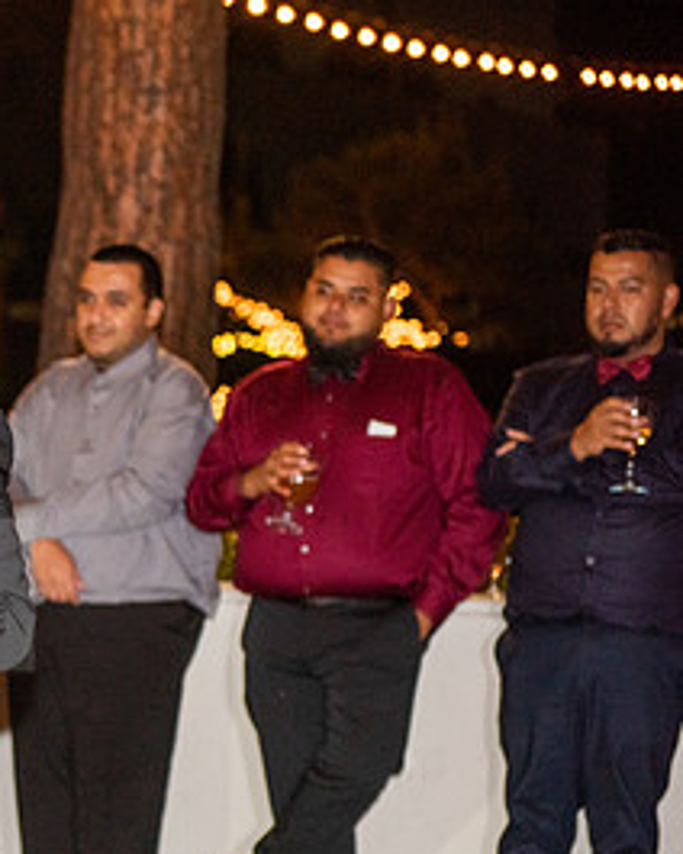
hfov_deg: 10.5
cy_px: 595
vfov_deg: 13.4
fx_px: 3639
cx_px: -238
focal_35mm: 144
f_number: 2.8
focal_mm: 70
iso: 1250
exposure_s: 1/125
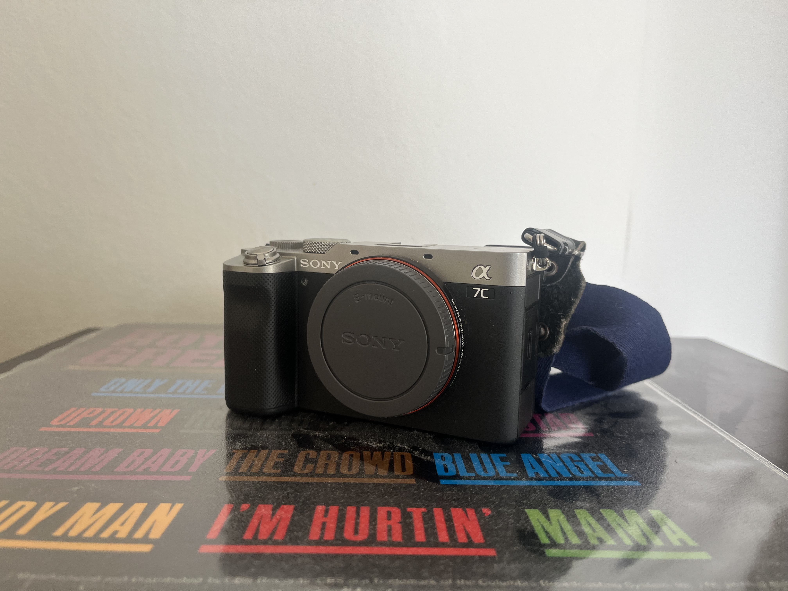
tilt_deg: -9.6
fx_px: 592
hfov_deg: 67.3
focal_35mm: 26
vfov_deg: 53.1
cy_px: 296
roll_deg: -0.6
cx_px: 394
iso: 80
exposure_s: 1/121
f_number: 1.6
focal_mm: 5.1
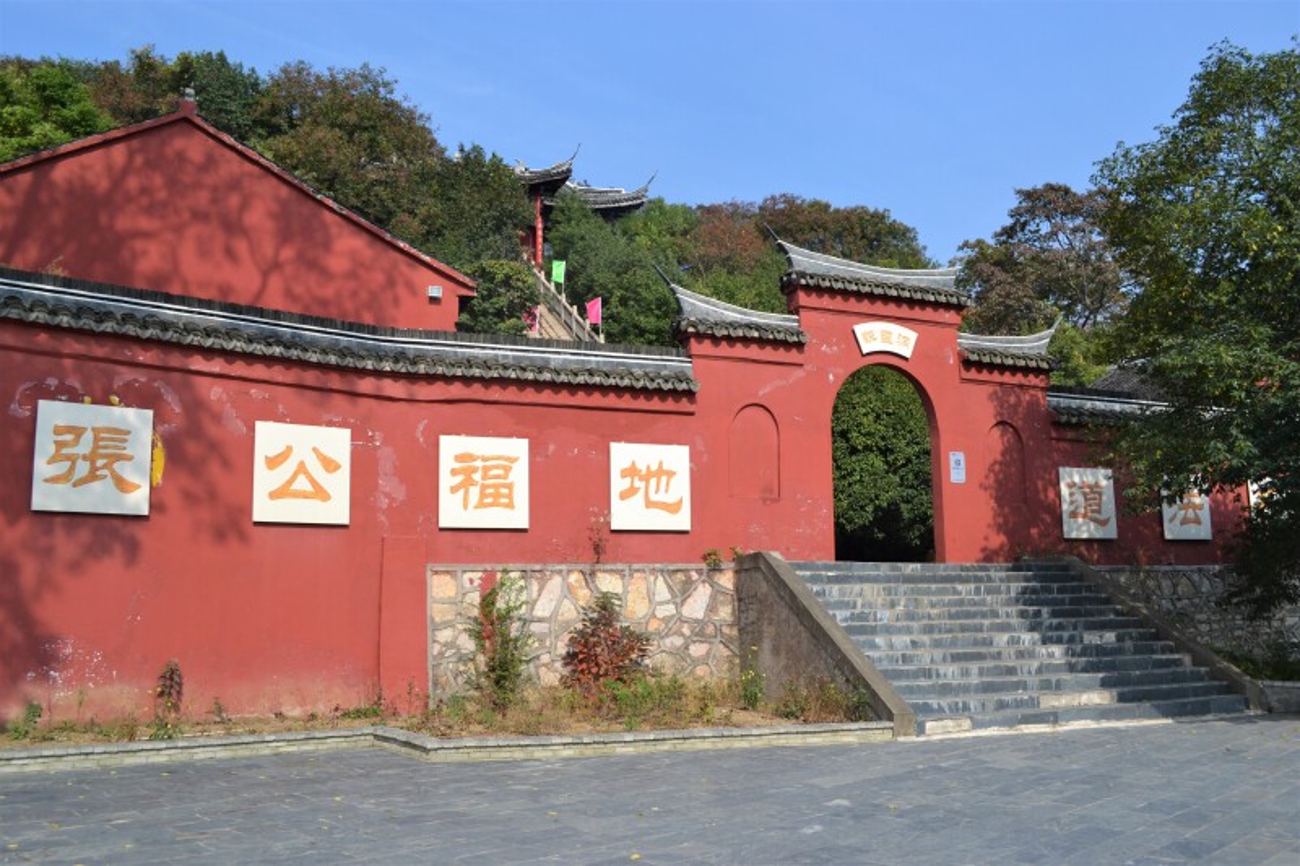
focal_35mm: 30
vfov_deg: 43.6
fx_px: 1083
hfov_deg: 61.9
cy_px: 433
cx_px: 650
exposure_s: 1/250
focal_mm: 20
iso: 100
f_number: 8
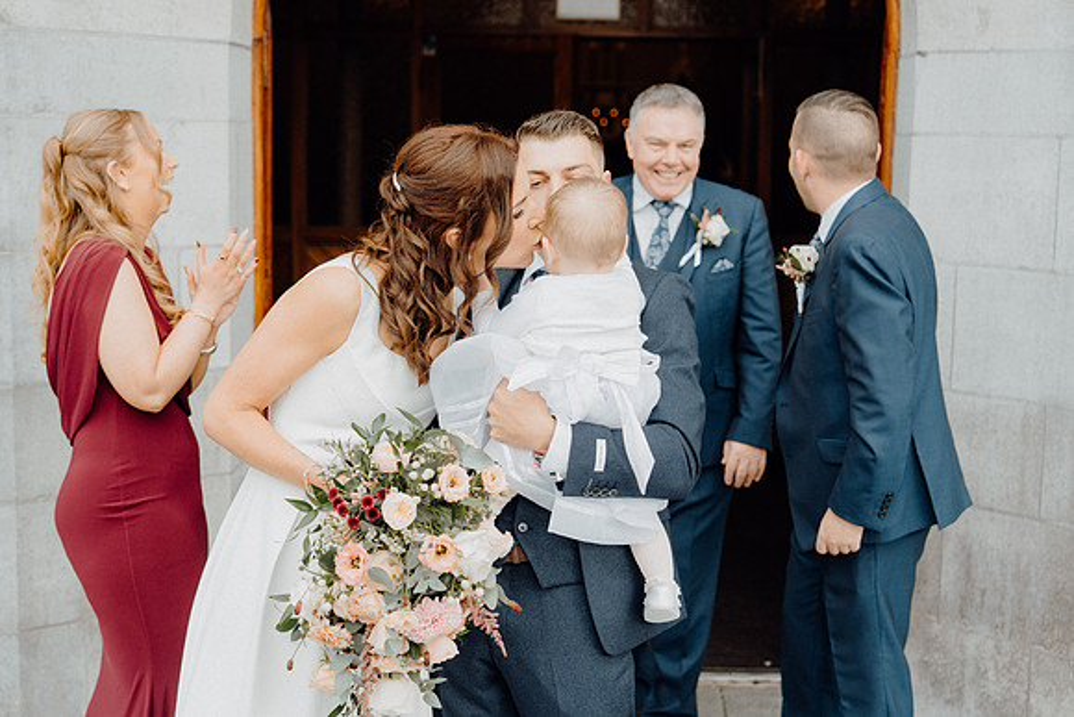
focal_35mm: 55
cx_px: 537
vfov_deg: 24.6
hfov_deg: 36.2
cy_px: 358
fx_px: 1641
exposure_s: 1/200
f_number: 3.5
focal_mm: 55
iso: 125
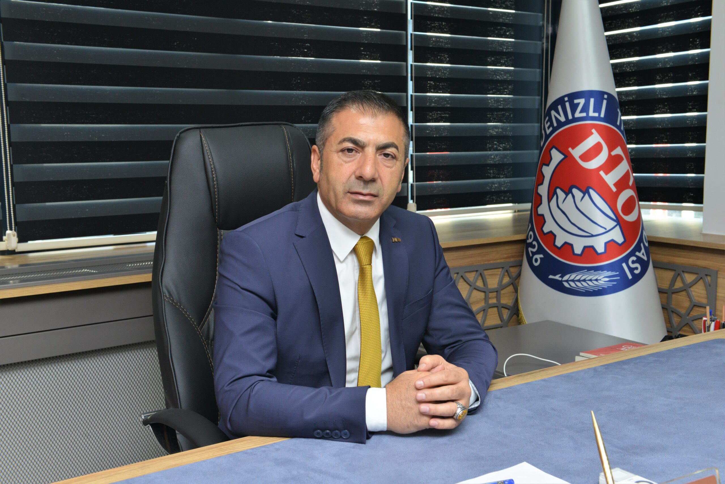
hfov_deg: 44.5
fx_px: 886
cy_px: 242
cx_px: 362
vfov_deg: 30.5
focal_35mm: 44
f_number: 9
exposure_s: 1/60
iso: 1400
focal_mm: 44
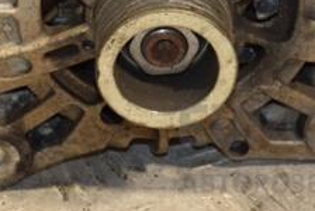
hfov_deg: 5.2
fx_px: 3443
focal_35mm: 393
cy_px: -62
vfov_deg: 3.5
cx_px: 153
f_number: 5.6
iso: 800
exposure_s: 1/100
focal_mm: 98
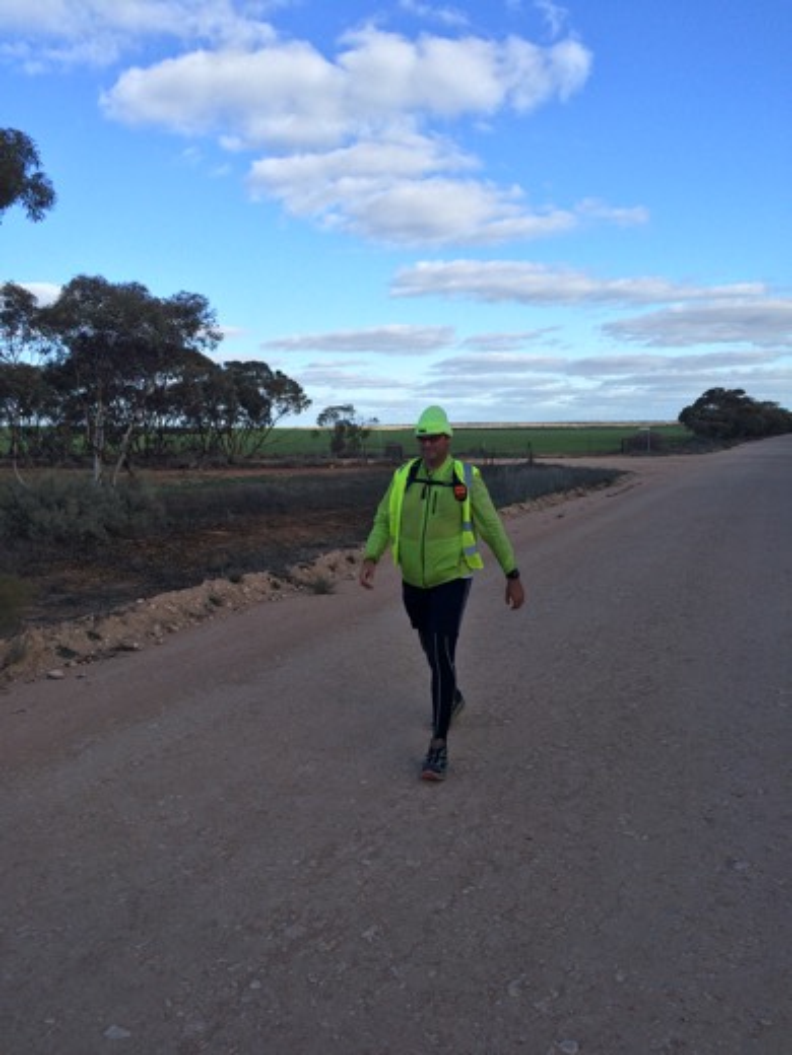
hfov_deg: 48.2
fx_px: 885
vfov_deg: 61.7
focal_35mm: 29
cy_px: 528
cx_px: 396
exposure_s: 1/1172
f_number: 2.2
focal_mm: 4.15
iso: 32
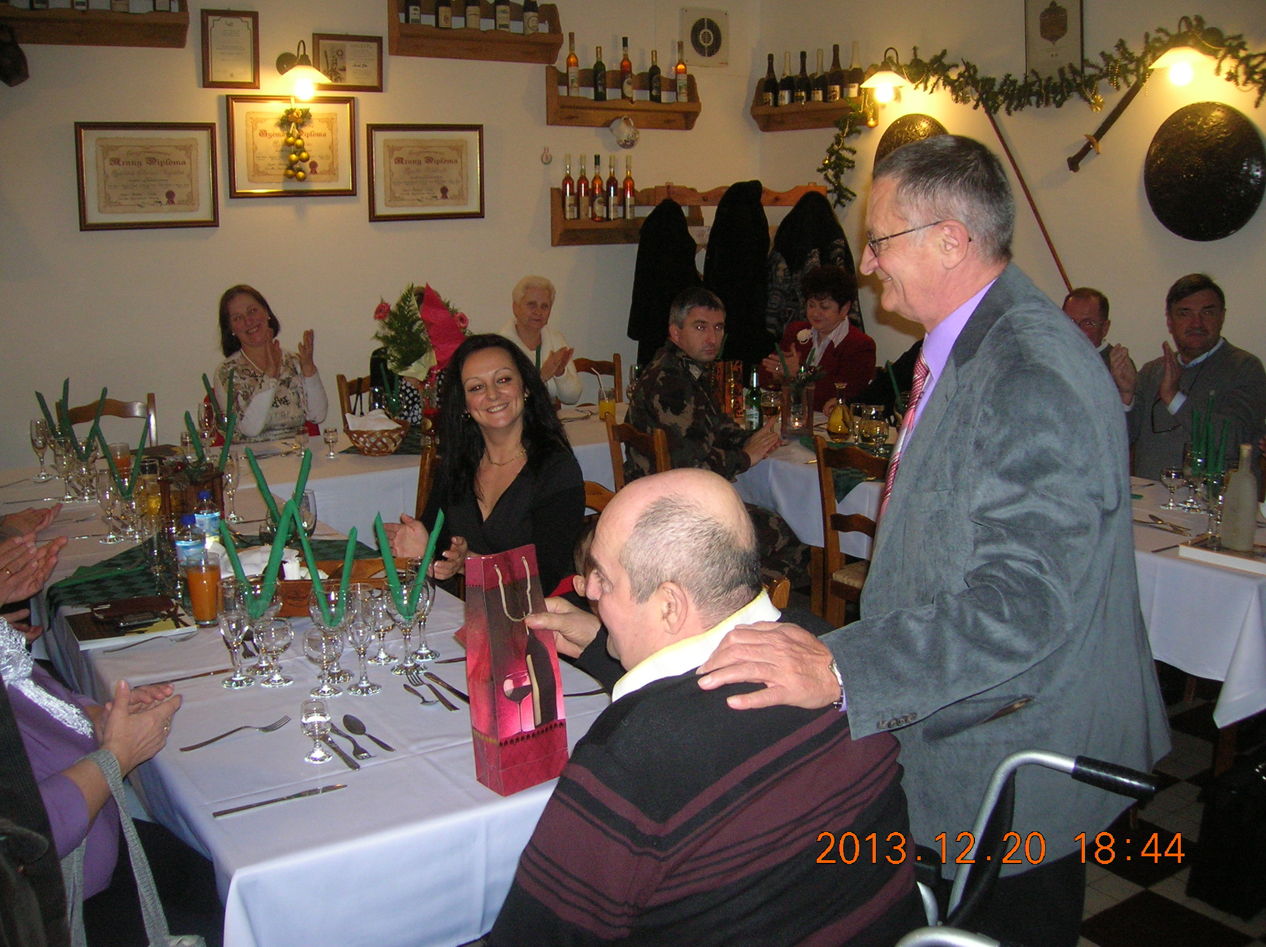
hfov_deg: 54.0
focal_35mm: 34
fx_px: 1242
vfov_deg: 41.7
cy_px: 474
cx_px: 633
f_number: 2.9
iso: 122
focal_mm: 5.7
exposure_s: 1/60.1
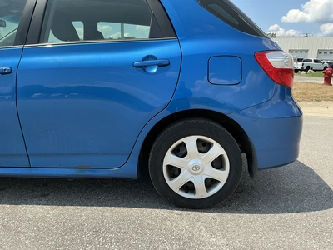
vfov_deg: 49.7
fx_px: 269
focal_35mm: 28
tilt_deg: -11.6
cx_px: 166
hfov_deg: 63.4
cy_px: 125
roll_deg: -1.1
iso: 25
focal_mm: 3
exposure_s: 1/912
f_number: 1.8
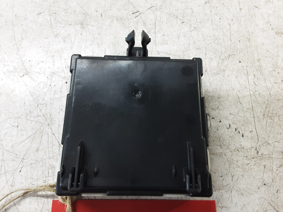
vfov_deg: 51.4
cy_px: 106
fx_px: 221
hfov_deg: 65.3
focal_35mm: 27
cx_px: 142
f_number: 1.9
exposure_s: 1/33
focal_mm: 2.91
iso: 125
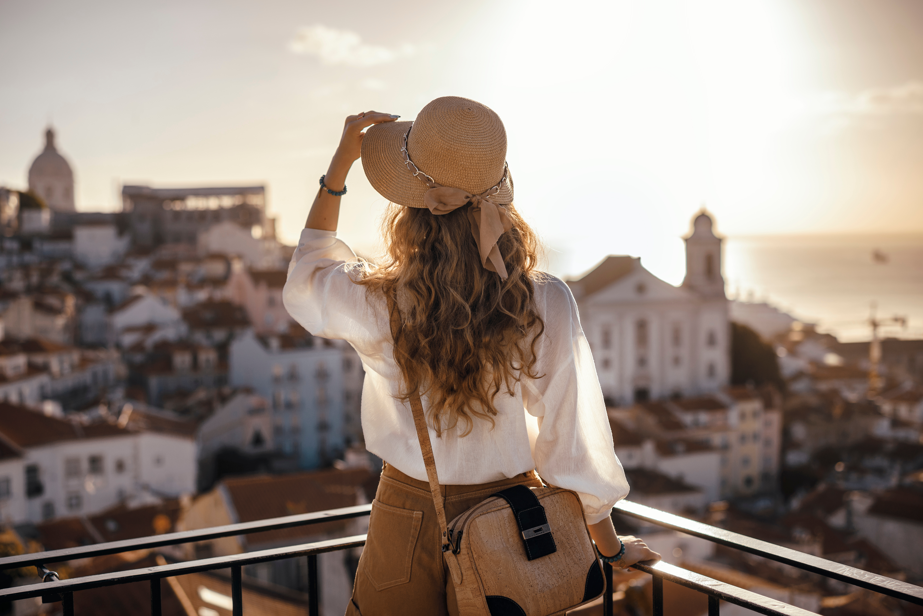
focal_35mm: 45
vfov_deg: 29.9
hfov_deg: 43.6
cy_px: 308
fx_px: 1154
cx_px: 462
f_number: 2.8
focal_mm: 45
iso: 100
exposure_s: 1/4000
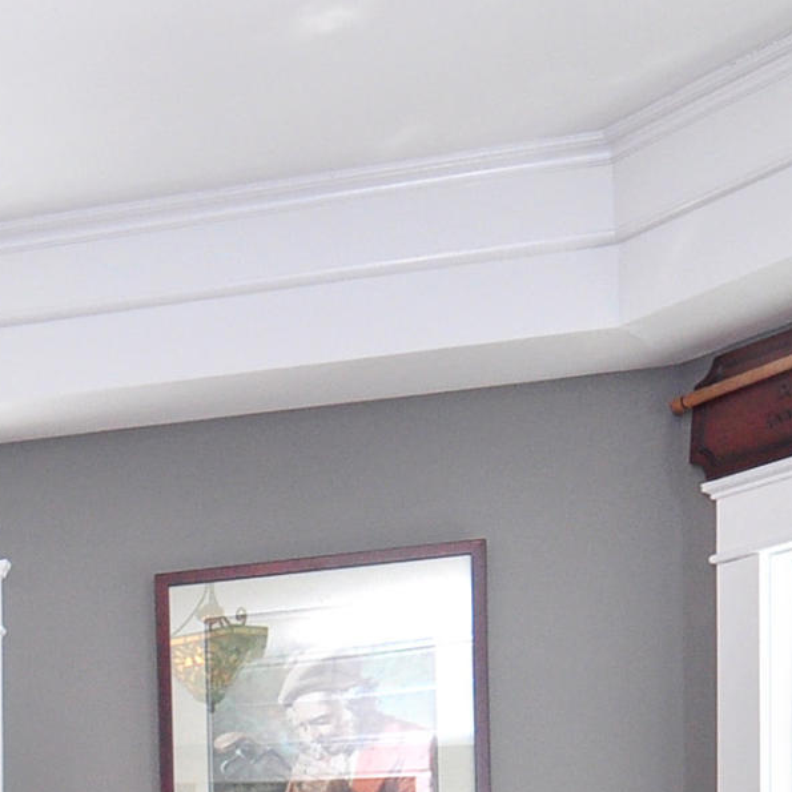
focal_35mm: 77
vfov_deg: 20.0
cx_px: -281
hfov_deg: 20.3
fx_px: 1993
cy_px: 1110
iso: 640
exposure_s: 1/200
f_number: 5
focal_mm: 12
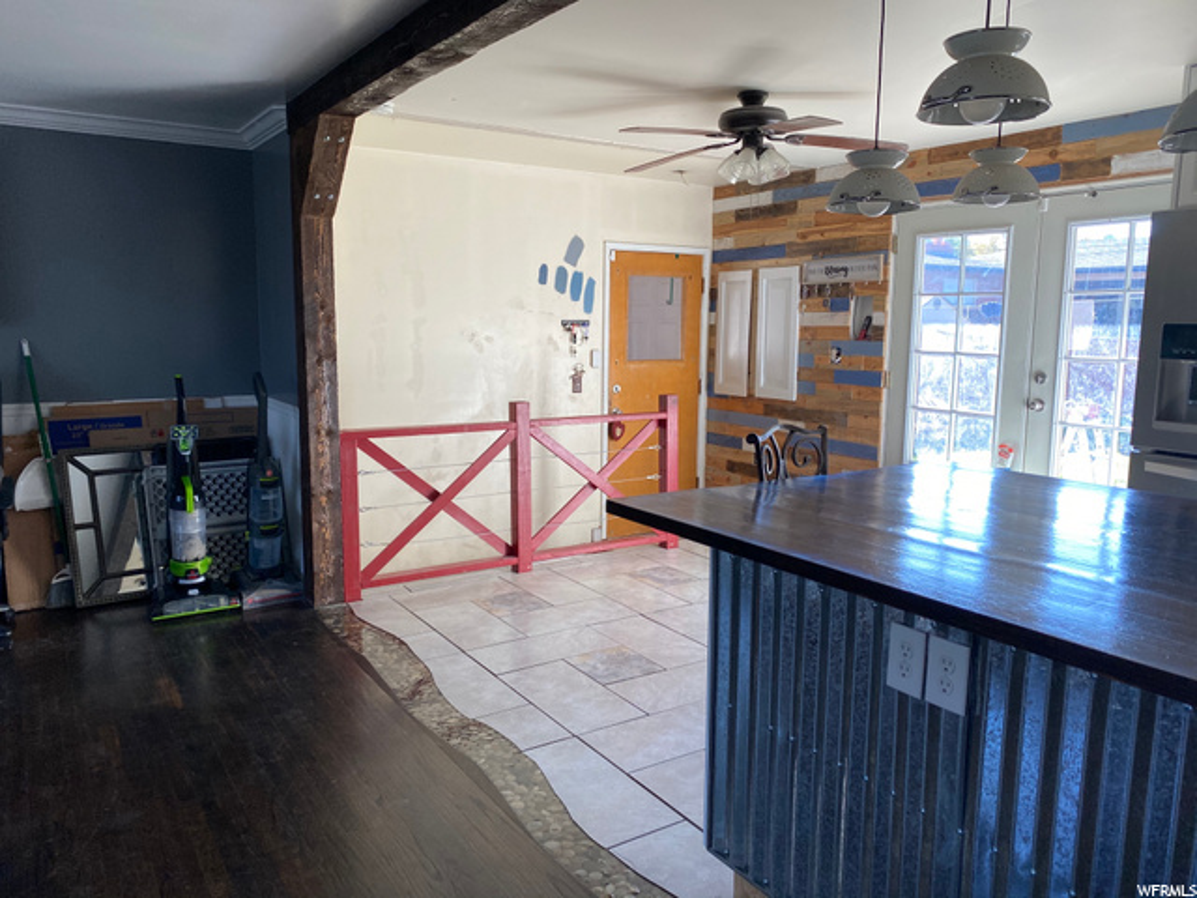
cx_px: 598
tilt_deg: -8.6
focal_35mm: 26
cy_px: 449
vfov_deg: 53.1
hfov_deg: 67.3
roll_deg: -0.6
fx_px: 899
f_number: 1.8
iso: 80
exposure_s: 1/121
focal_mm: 4.25
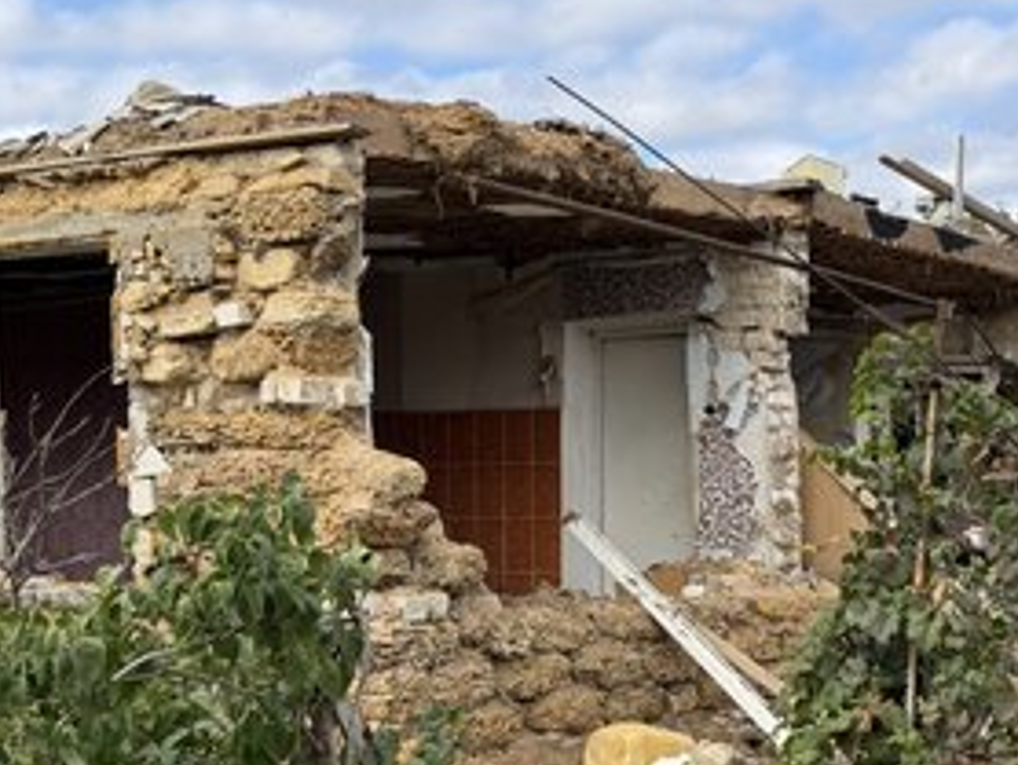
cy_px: 494
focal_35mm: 69
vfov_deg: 21.3
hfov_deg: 28.0
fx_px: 2031
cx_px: 670
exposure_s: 1/1681
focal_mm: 6.86
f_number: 1.78
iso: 64
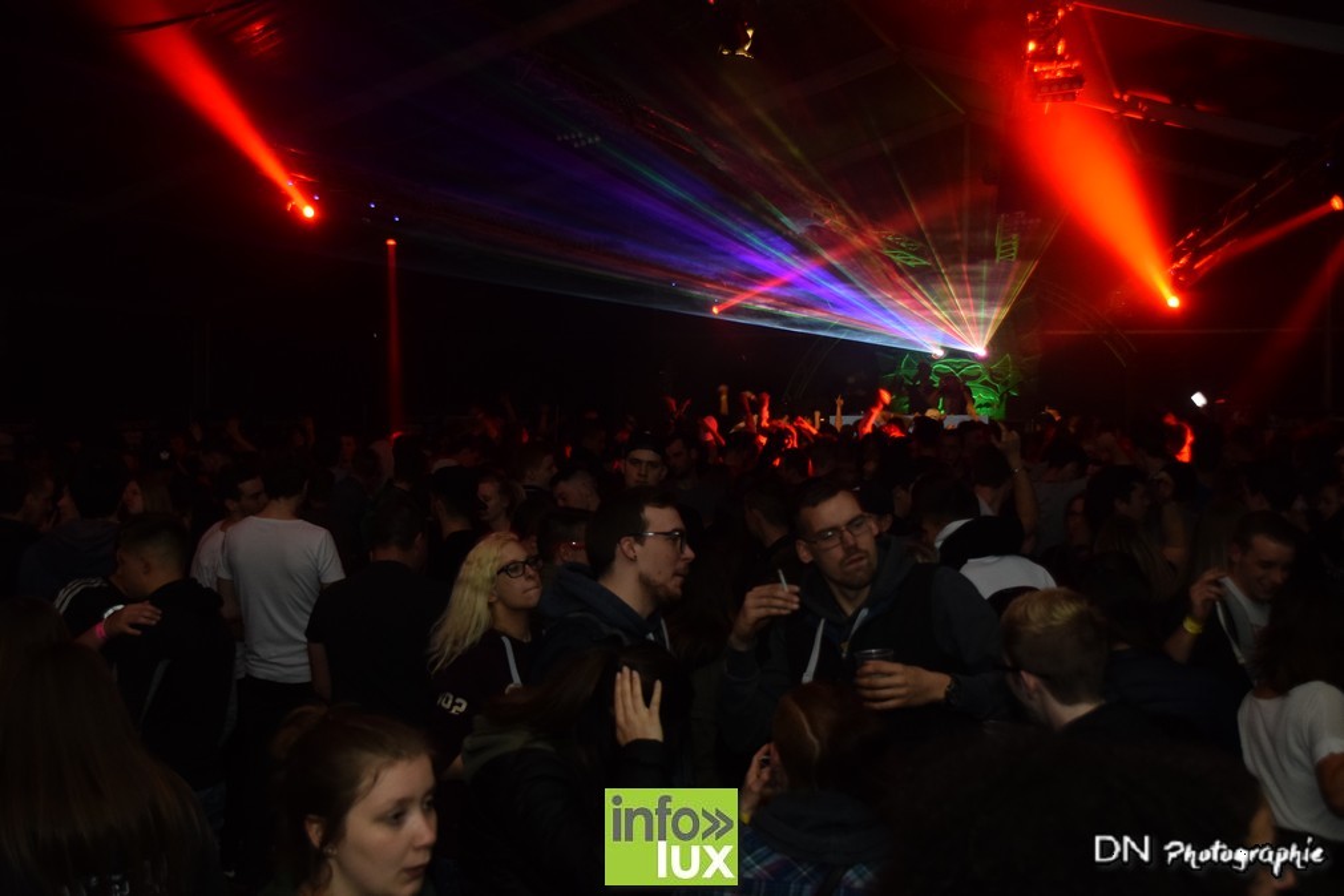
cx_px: 672
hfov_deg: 49.6
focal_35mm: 39
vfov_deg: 34.2
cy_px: 448
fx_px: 1456
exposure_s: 1/40
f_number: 4
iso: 1600
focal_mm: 26
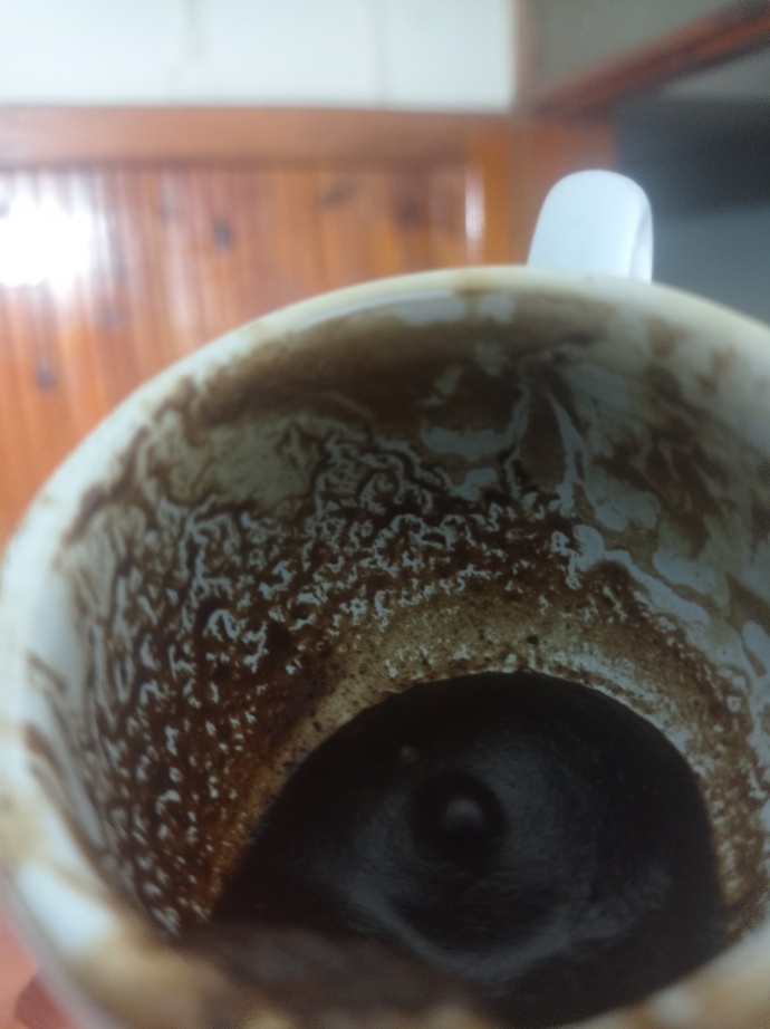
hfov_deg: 49.7
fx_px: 832
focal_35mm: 28
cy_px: 514
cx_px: 385
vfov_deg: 63.5
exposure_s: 1/25
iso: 598
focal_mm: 4.74
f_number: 1.79
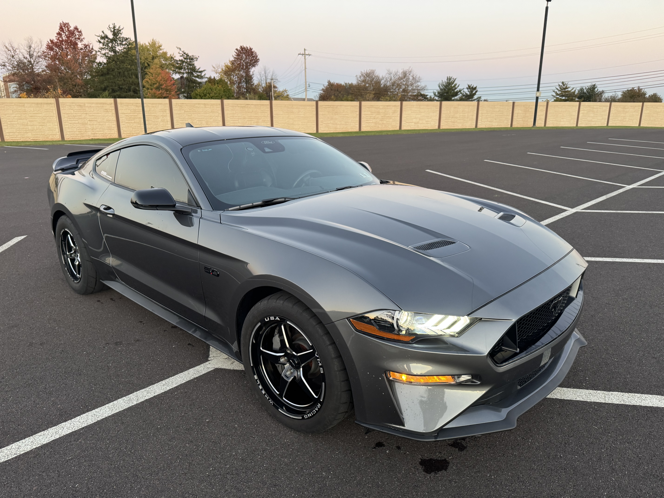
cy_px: 249
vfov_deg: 56.8
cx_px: 332
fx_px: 460
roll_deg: +0.1
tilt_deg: -16.4
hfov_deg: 71.6
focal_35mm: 24
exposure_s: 1/56
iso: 200
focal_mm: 6.76
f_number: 1.78
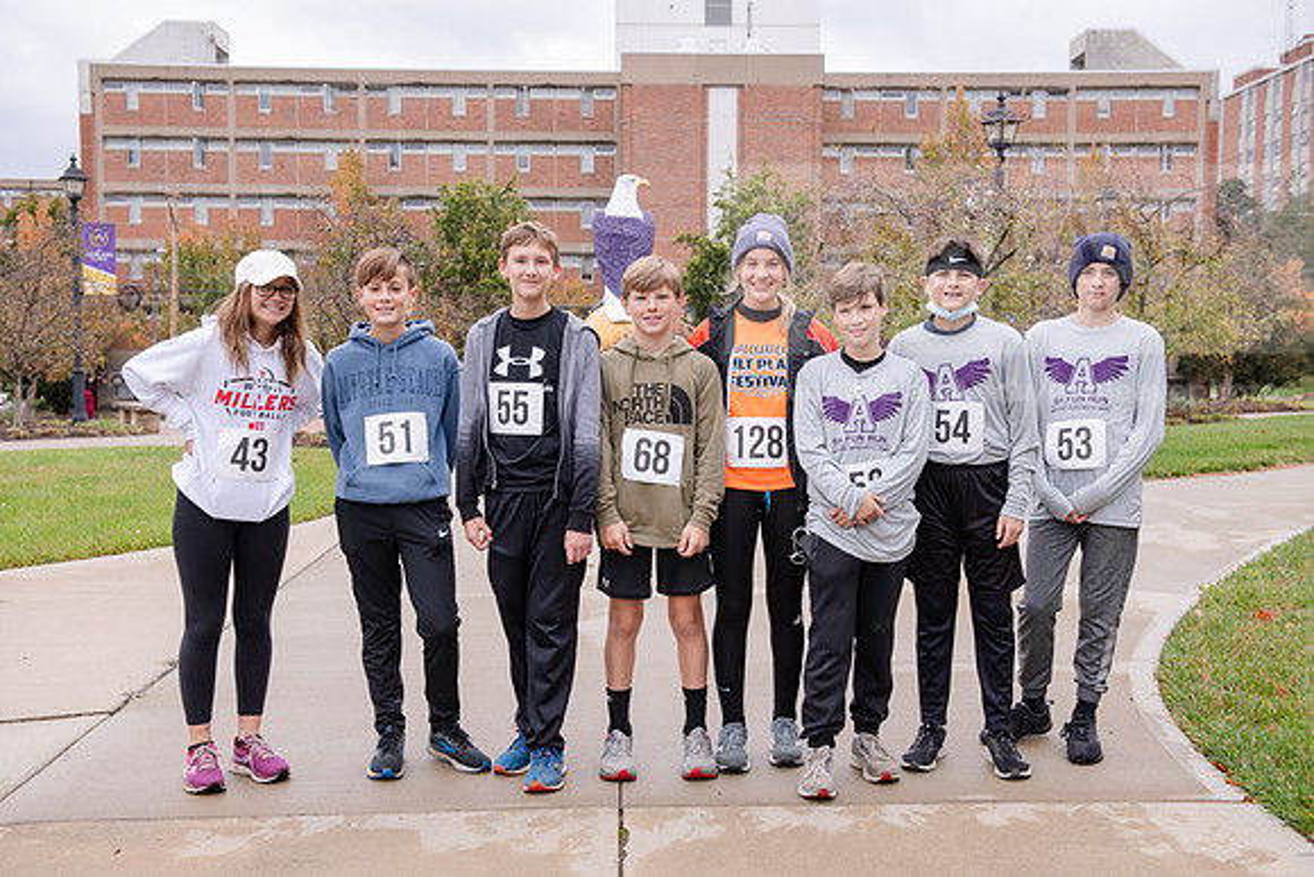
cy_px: 438
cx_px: 657
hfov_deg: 44.5
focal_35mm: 44
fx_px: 1606
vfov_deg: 30.5
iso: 400
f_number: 5
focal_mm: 44
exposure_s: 1/250
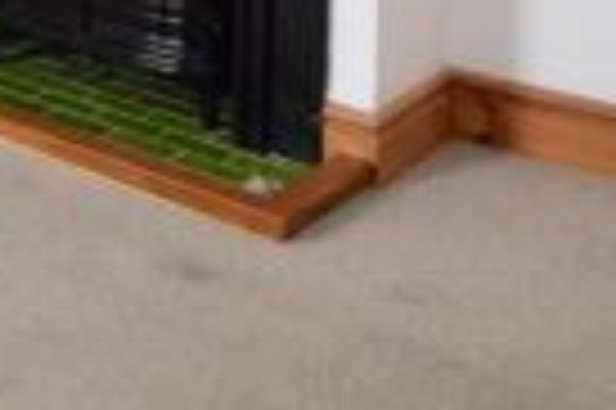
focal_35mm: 72
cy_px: -367
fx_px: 1231
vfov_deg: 15.6
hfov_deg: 22.7
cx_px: -319
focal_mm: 10
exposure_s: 1/25
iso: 640
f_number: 6.3
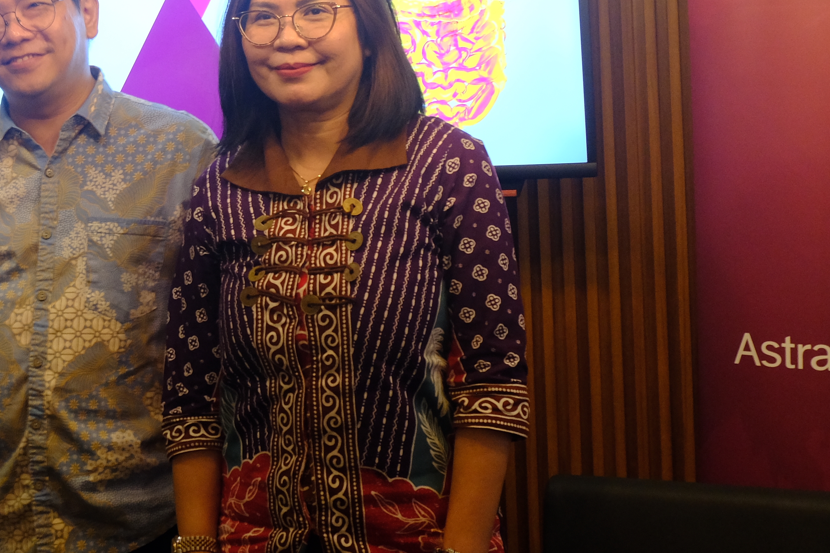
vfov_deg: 15.7
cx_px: 76
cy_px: 39
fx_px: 1983
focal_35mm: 86
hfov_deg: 23.0
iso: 1250
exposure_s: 1/13
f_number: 4.4
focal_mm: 24.2
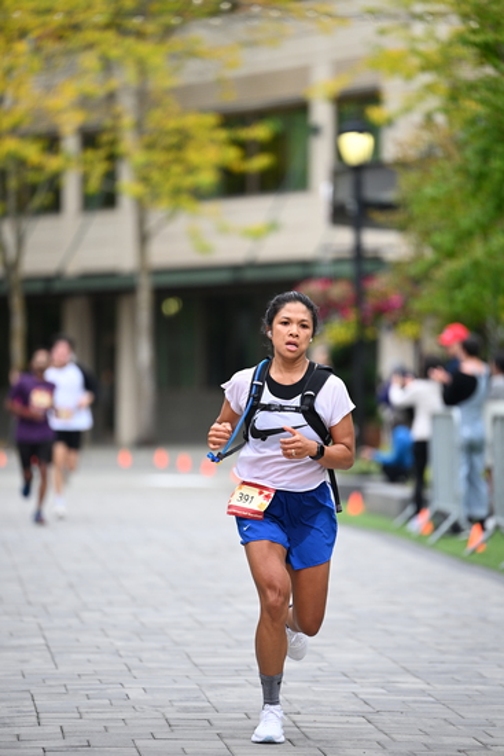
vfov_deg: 10.3
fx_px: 4197
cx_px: 252
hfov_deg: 6.9
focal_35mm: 200
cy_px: 378
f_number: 2.8
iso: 640
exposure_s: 1/1600
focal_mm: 200
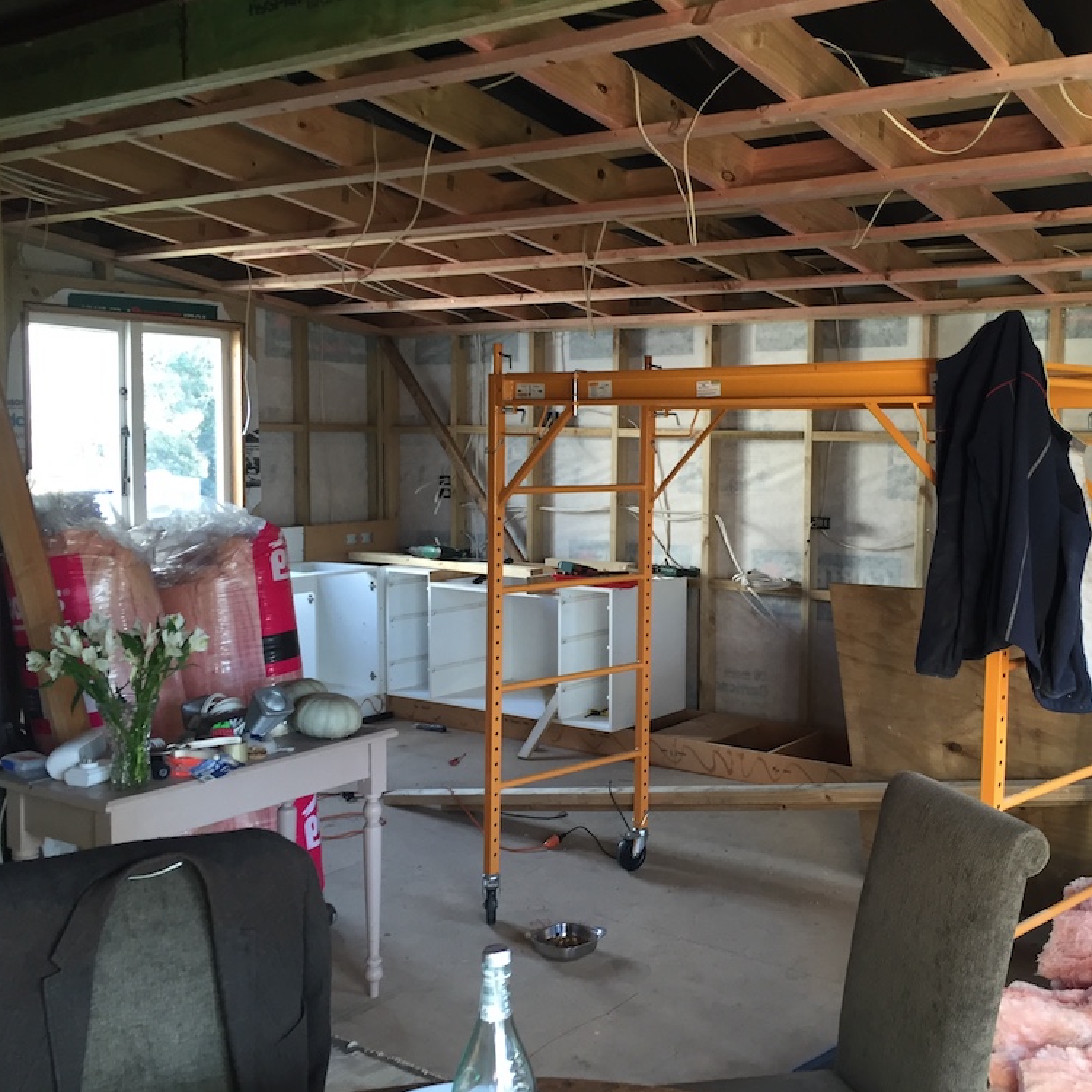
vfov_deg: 47.2
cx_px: 680
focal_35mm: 35
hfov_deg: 46.8
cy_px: 536
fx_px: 1249
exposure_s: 1/33
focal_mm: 4.15
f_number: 2.2
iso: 100
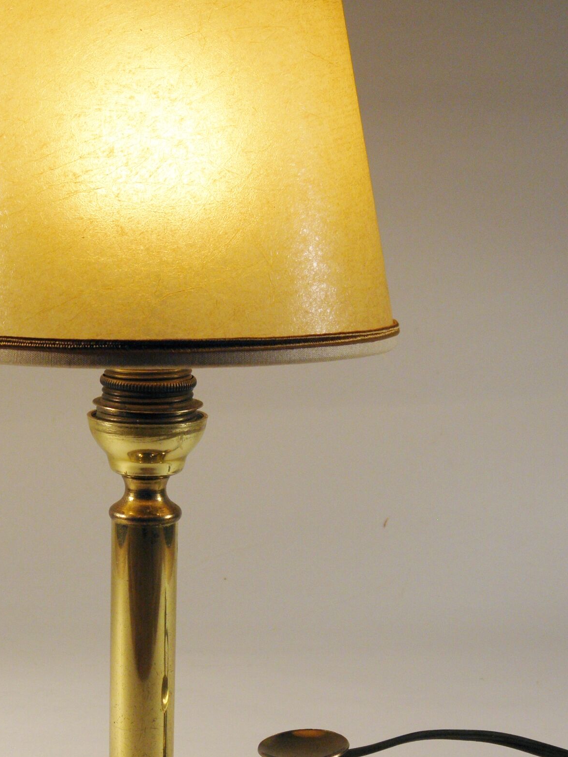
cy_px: 417
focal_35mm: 62
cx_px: 136
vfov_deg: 31.2
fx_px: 1356
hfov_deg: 23.4
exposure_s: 1/250
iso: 100
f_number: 3.7
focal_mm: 6.8
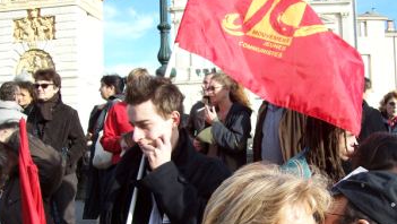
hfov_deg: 41.1
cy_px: 156
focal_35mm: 50
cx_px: 243
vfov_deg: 23.8
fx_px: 527
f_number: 2.7
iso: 80
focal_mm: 6
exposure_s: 1/564
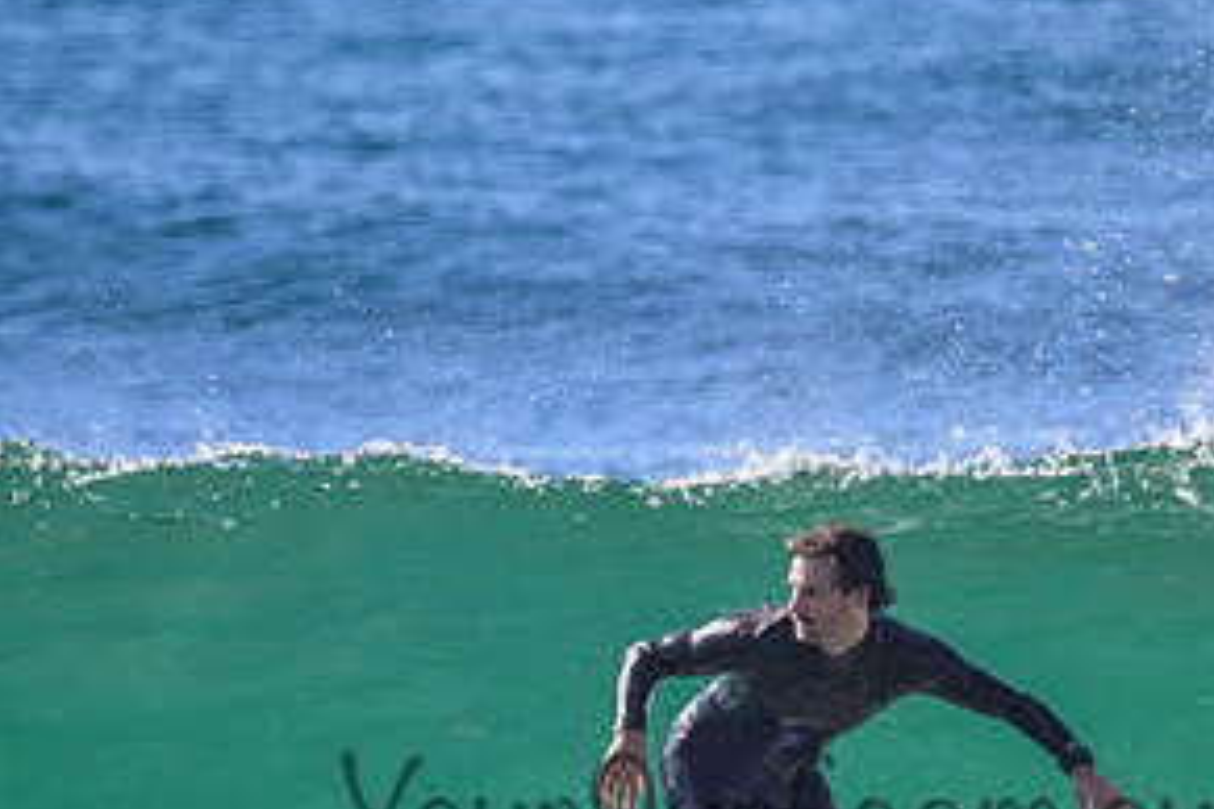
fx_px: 53682
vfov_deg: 0.9
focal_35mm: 1592
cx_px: 772
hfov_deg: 1.3
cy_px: 782
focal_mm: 800
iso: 1600
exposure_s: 1/1600
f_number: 11
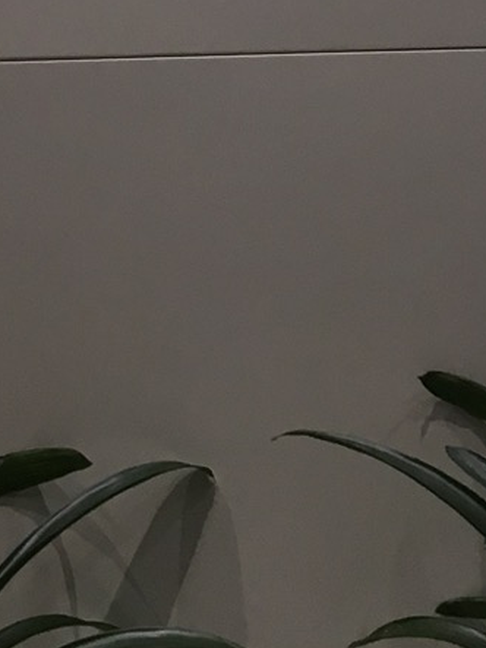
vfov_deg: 13.9
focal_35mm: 134
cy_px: -287
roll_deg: +2.6
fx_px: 2510
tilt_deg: -1.5
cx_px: 155
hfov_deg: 11.0
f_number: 2.2
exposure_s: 1/33
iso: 80
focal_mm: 4.15
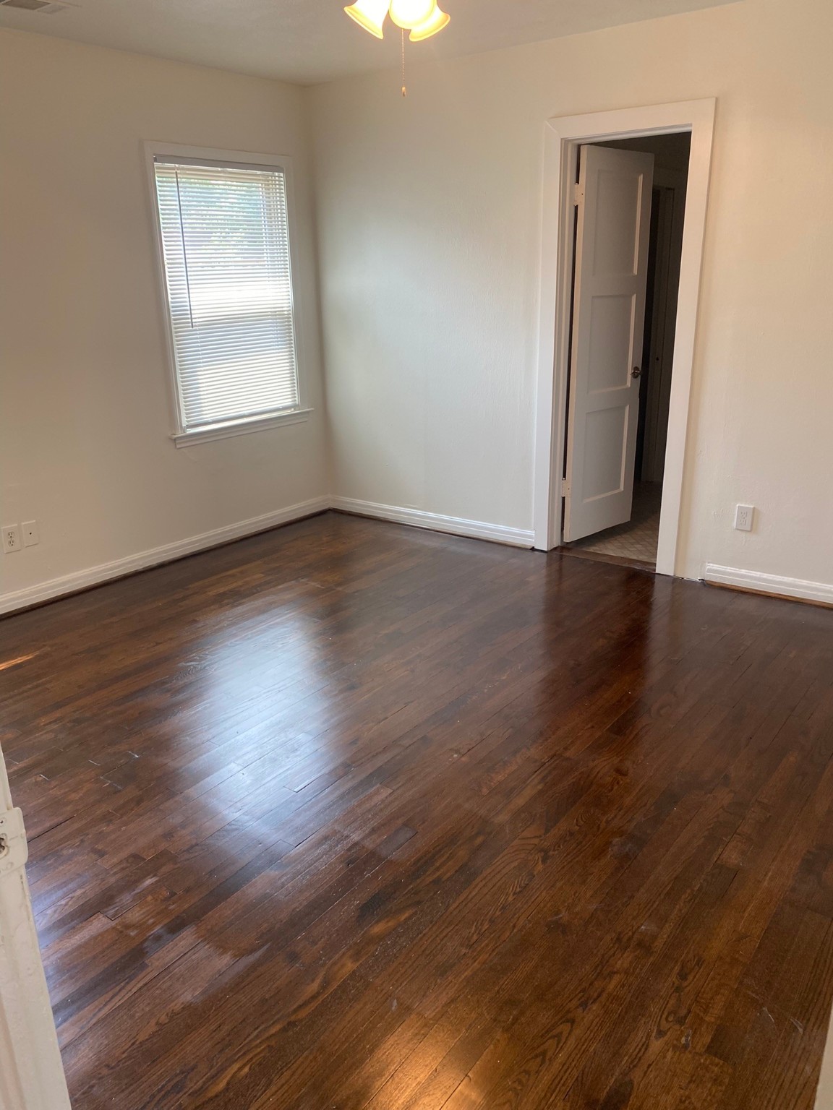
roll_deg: +2.5
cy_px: 555
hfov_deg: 53.1
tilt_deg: -17.4
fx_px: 834
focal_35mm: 26
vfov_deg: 67.3
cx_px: 416
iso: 125
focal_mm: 4.25
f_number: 1.8
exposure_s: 1/120
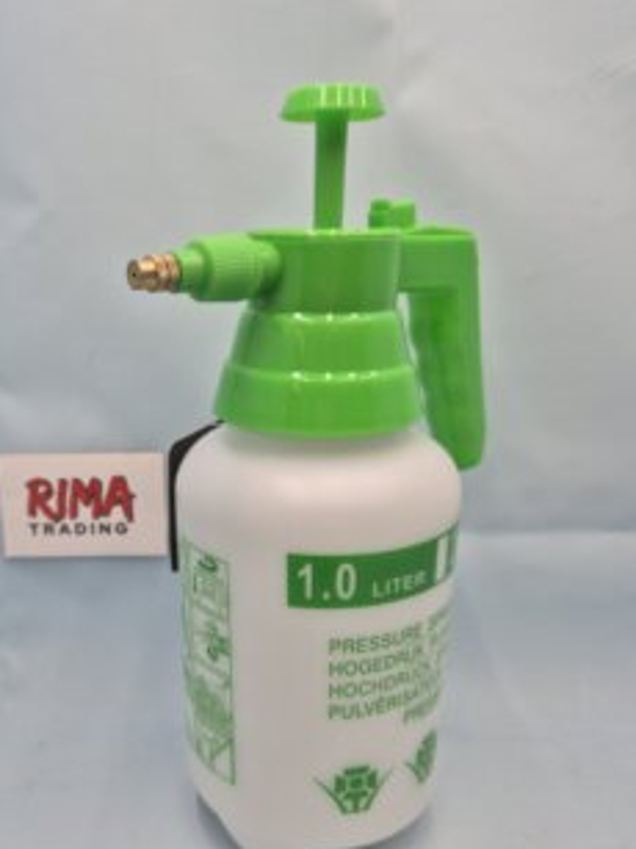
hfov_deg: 46.3
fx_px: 735
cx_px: 232
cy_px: 498
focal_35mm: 30
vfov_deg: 59.6
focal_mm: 5.4
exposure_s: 1/100
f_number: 1.8
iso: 40
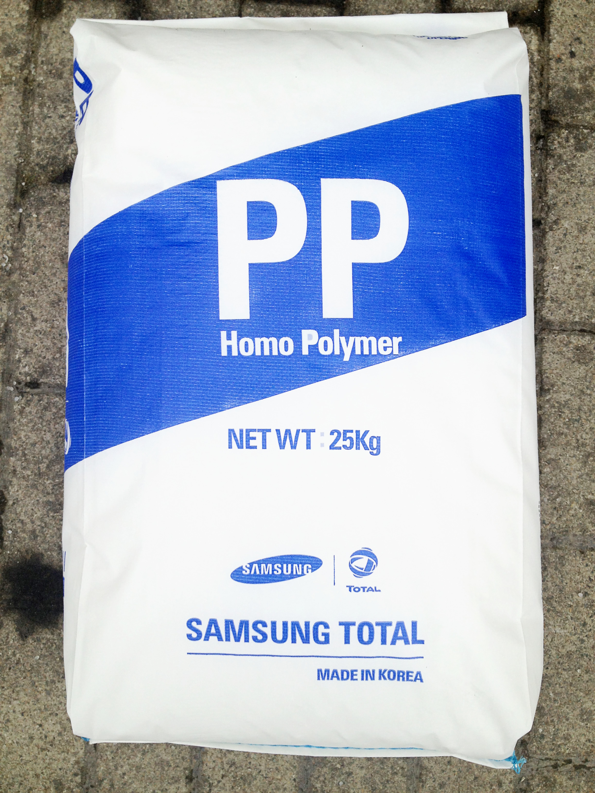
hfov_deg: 40.7
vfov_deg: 52.6
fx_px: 802
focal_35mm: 35
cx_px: 298
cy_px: 396
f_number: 2.4
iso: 50
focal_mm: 4.28
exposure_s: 1/1727
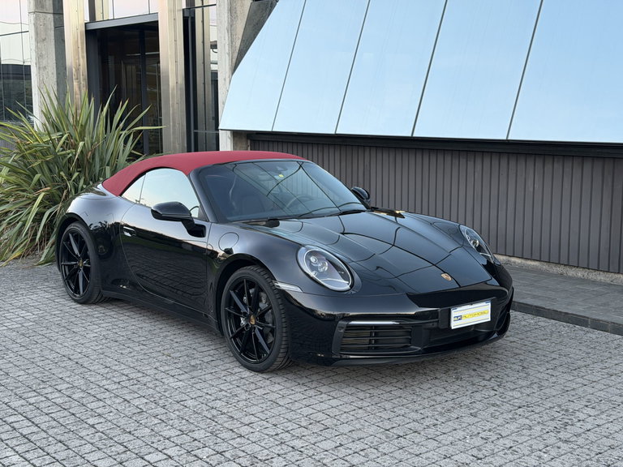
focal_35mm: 48
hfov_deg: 39.7
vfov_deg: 30.3
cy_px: 234
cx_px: 312
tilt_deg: -8.3
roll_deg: -0.2
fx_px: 864
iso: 160
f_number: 1.78
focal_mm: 6.76
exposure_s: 1/60
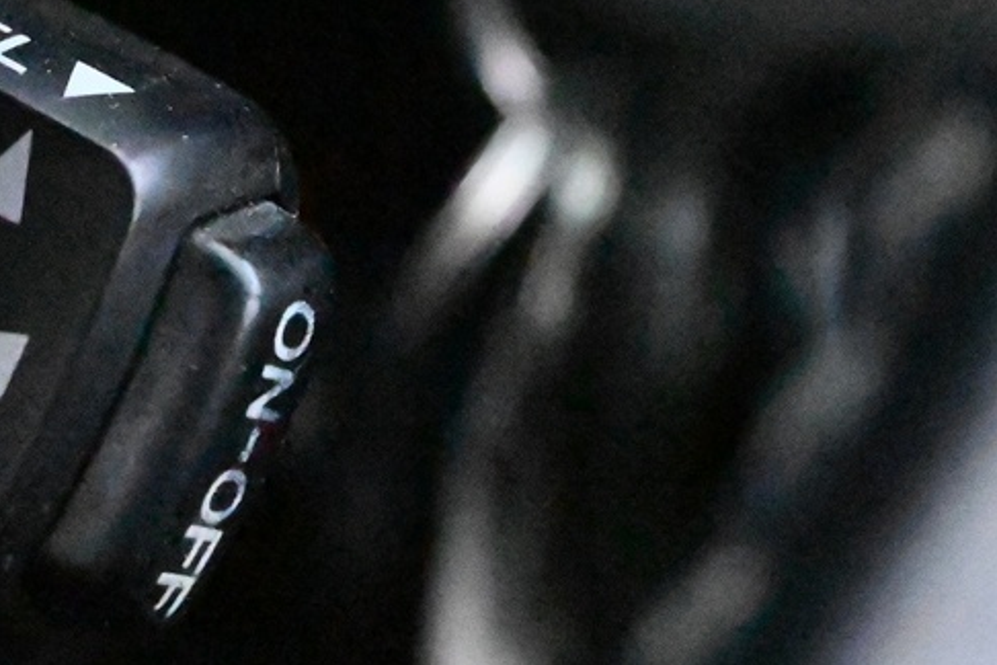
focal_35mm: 162
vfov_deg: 8.4
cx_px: -164
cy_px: 255
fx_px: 4500
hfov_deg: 12.4
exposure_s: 1/50
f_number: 5
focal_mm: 32.5
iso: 45600
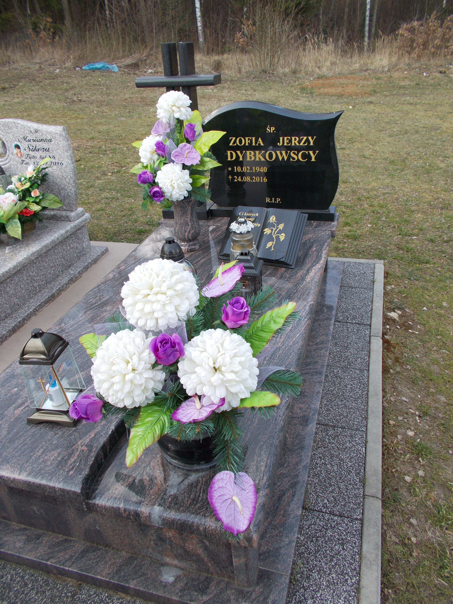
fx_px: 454
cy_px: 302
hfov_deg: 53.1
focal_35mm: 26
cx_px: 226
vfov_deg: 67.3
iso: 80
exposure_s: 1/200
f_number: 3.2
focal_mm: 4.6
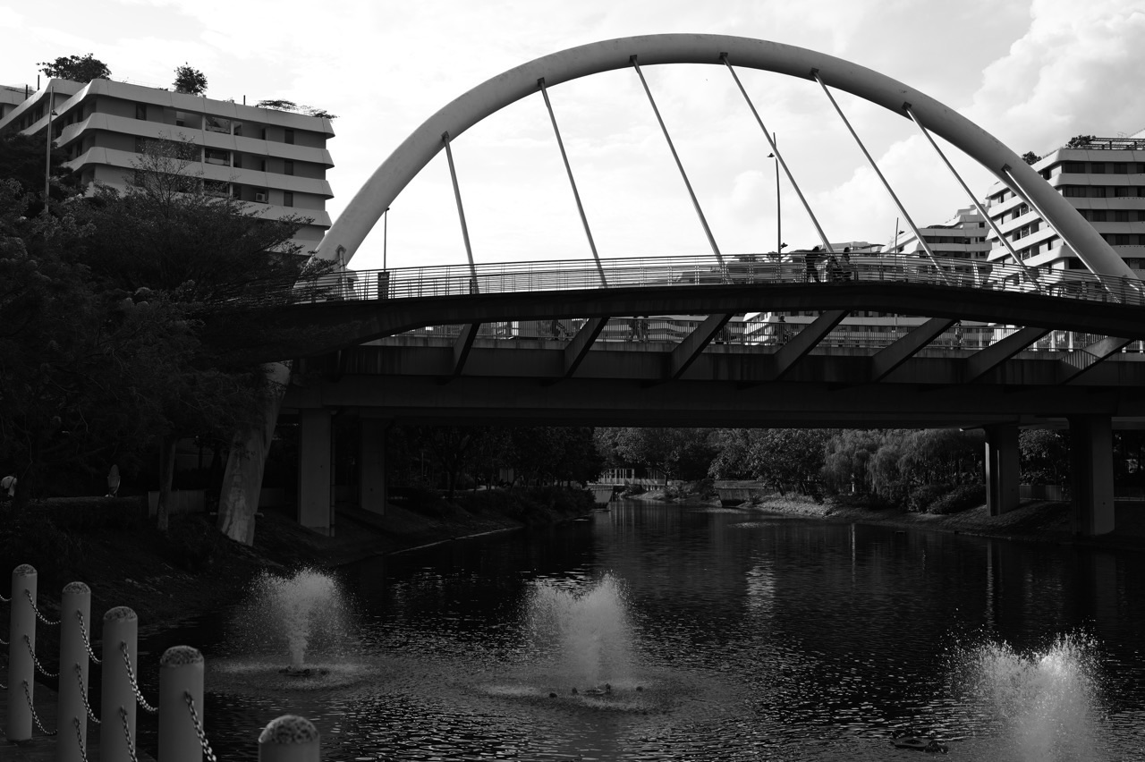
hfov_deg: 45.5
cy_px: 381
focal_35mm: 43
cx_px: 572
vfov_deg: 31.2
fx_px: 1367
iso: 100
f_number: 5
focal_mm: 43
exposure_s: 1/500
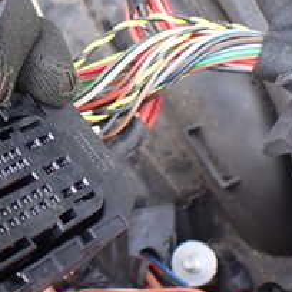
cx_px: -17
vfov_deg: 22.2
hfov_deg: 21.2
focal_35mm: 78
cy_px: 125
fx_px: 744
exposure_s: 1/125
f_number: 2.3
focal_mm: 5.4
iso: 100
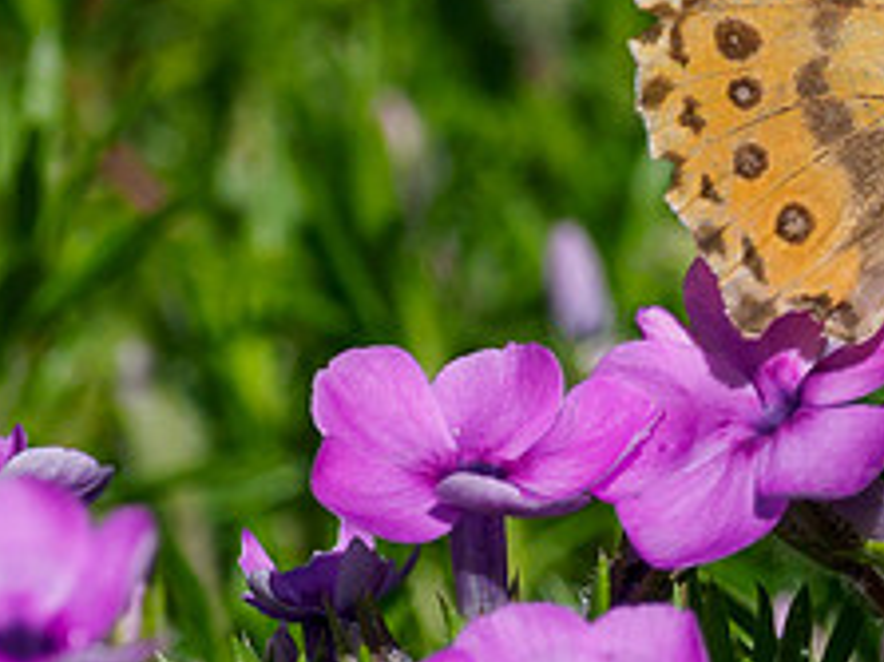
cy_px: -115
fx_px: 78996
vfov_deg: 0.5
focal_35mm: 3095
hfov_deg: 0.6
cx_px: 1415
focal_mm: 300
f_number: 7.1
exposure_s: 1/1000
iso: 200
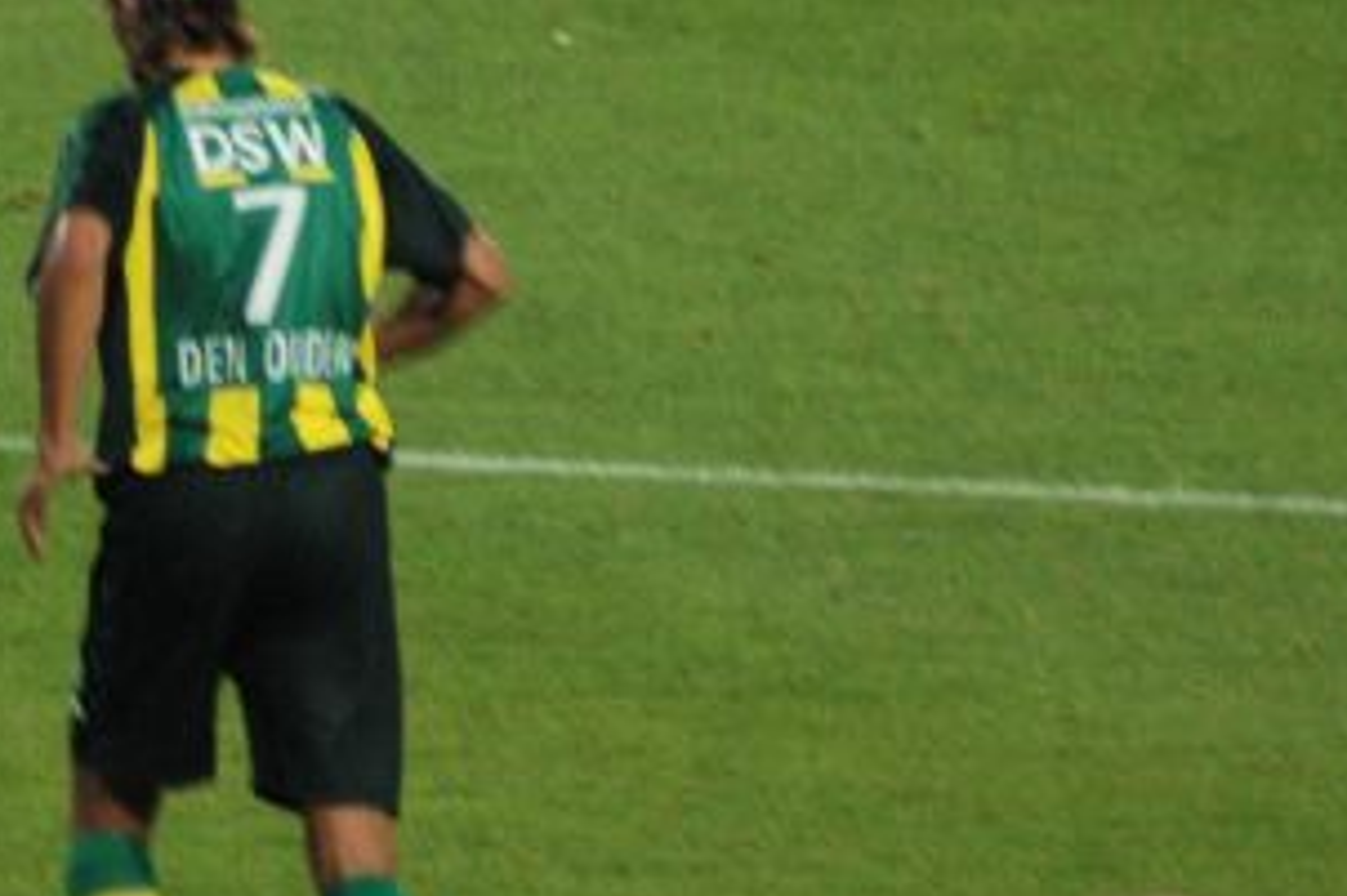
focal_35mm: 1193
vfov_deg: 1.2
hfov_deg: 1.7
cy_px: 464
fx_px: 44612
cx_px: 40
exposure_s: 1/100
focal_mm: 300
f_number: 5.6
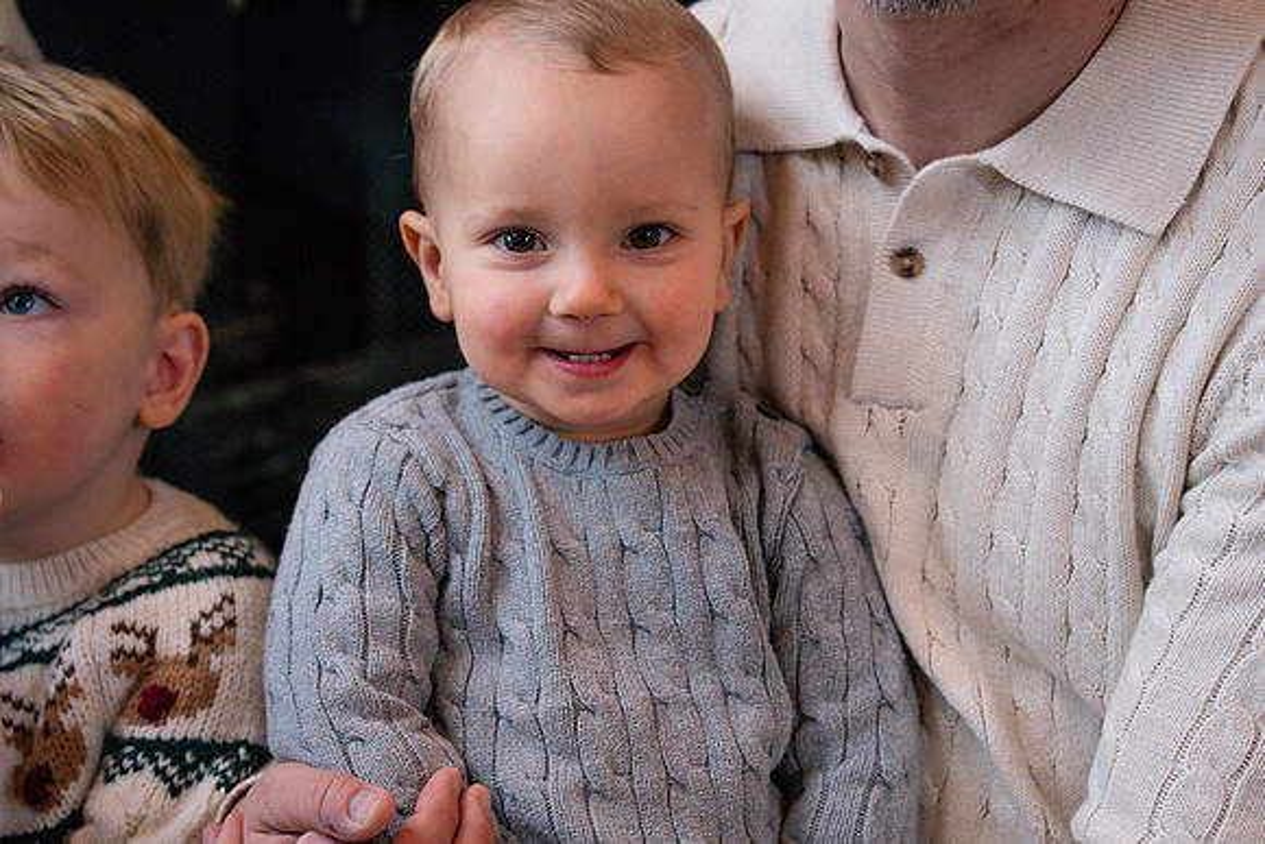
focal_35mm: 70
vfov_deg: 19.5
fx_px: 2460
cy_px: 422
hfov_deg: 28.8
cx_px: 632
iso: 800
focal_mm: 70
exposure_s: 1/250
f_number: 4.5
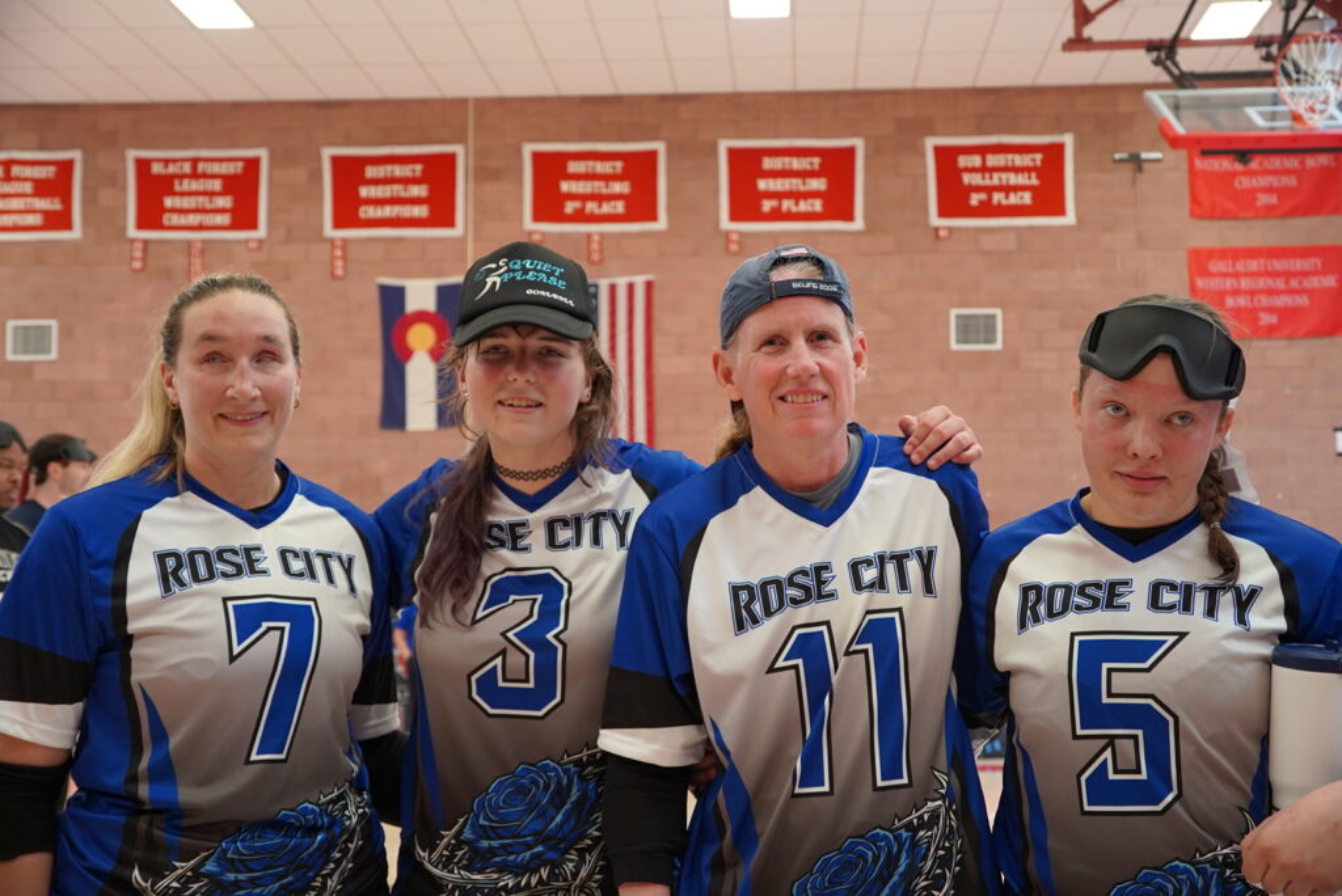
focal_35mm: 48
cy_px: 448
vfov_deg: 28.1
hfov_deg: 41.1
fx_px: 1790
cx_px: 671
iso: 640
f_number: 4
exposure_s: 1/160
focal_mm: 32
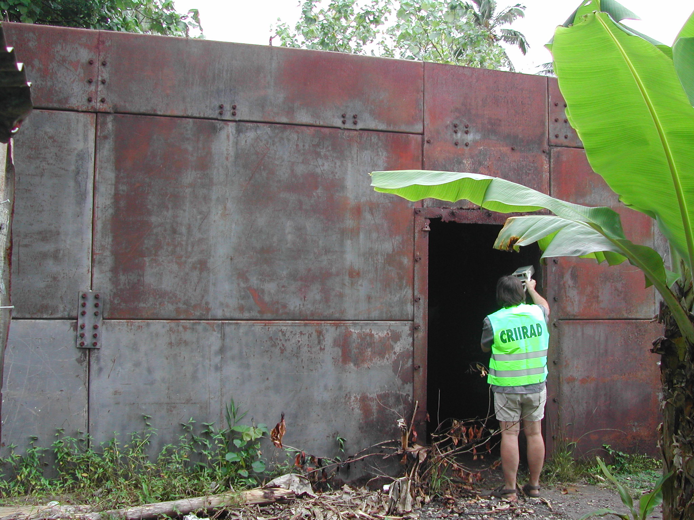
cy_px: 260
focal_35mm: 38
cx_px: 347
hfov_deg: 49.0
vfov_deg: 37.7
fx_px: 762
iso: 100
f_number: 2.8
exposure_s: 1/222
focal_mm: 8
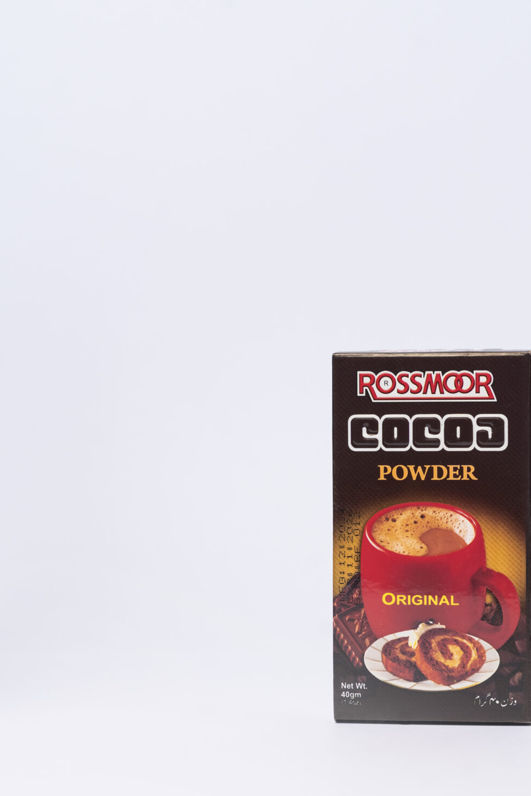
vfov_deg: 23.2
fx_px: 1924
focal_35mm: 87
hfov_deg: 15.6
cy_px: 553
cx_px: 437
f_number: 6.3
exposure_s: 1/125
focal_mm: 50
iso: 250
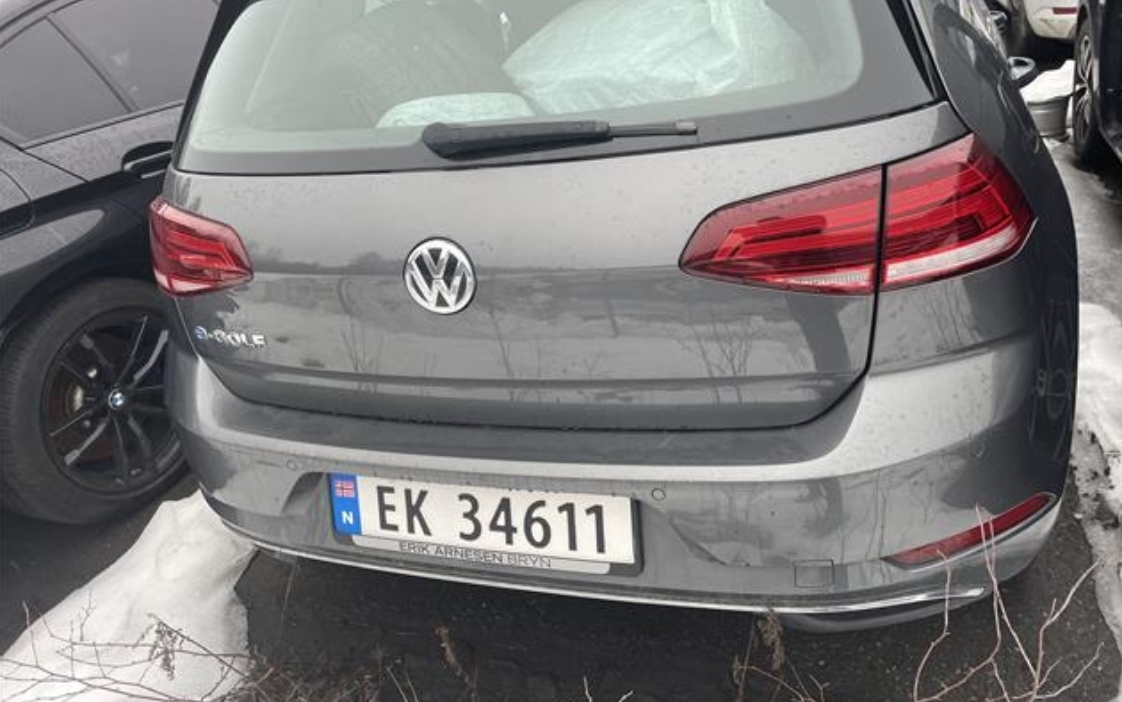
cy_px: 283
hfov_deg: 66.5
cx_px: 566
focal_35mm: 28
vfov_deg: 44.3
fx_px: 856
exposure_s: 1/121
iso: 64
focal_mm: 4.2
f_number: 1.6
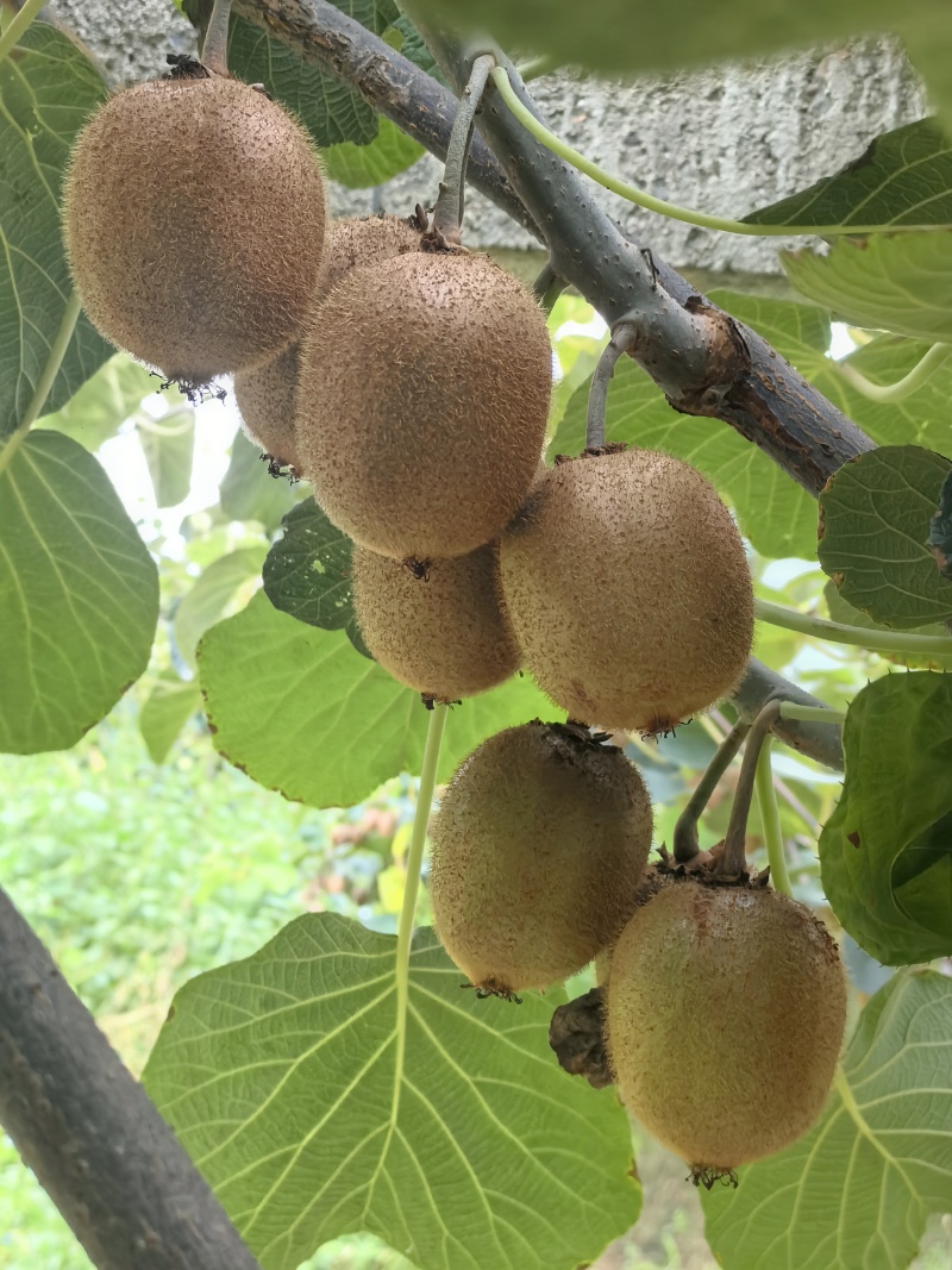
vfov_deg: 43.9
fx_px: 1577
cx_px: 476
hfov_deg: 33.6
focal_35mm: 43
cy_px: 635
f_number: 2
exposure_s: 1/226
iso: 50
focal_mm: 5.75
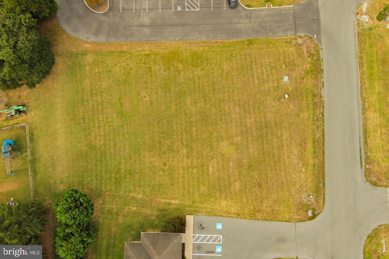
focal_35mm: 29
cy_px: 130
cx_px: 194
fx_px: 313
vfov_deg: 45.0
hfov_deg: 63.7
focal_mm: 10.57
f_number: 2.8
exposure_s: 1/100
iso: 100
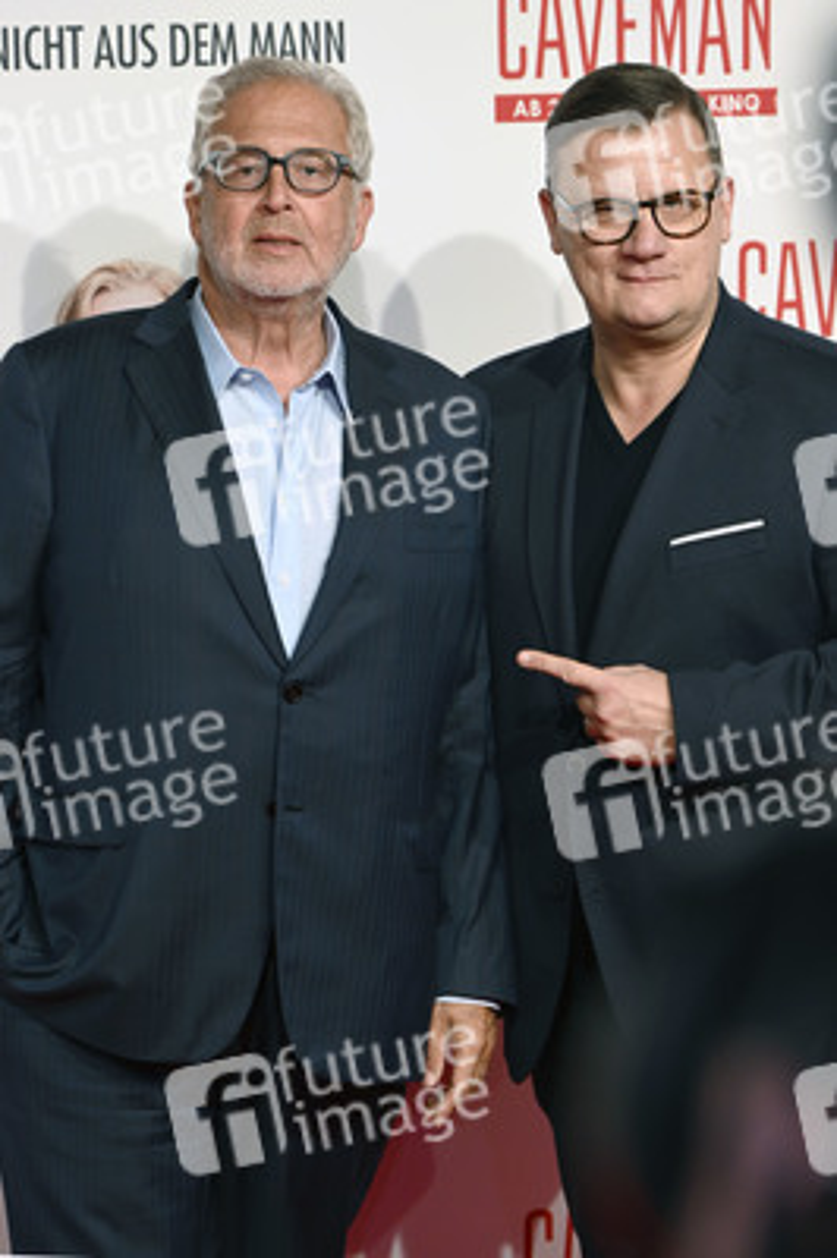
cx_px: 418
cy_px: 629
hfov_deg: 12.4
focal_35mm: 110
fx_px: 3843
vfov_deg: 18.6
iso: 1250
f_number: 6.3
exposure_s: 1/160
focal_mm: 110
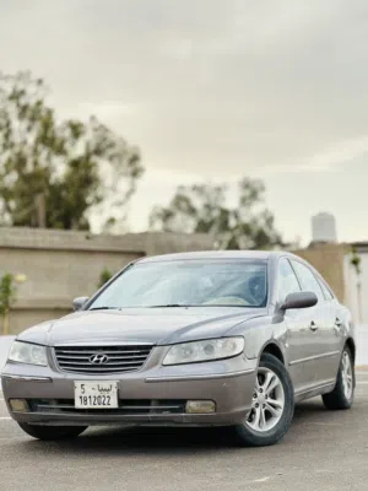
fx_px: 1091
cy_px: 246
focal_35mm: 77
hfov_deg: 19.1
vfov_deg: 25.3
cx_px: 184
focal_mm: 9
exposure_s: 1/125
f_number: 2.8
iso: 25
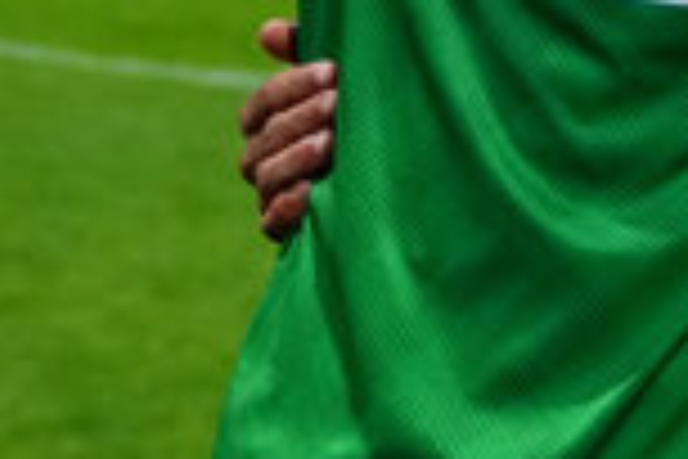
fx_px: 4491
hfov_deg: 8.7
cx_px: 825
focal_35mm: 235
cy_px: -598
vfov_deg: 5.7
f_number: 2.8
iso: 3200
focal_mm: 38
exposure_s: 1/800
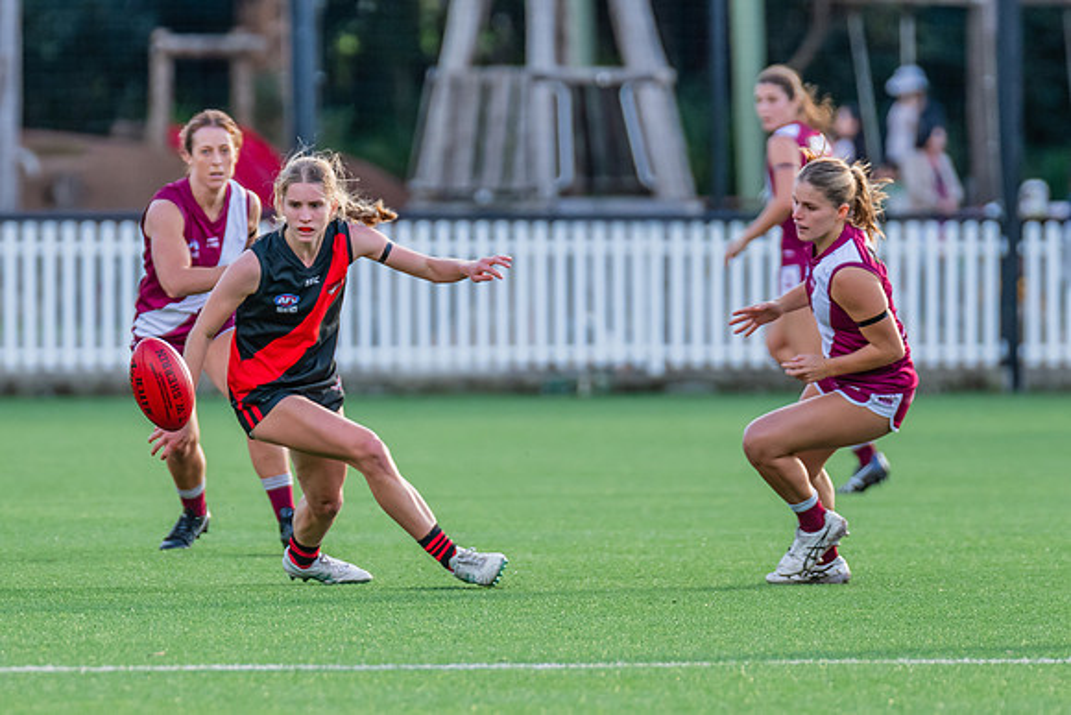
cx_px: 322
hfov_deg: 3.7
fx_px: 16577
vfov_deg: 2.5
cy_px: 344
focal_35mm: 557
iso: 800
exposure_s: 1/800
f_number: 4
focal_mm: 310
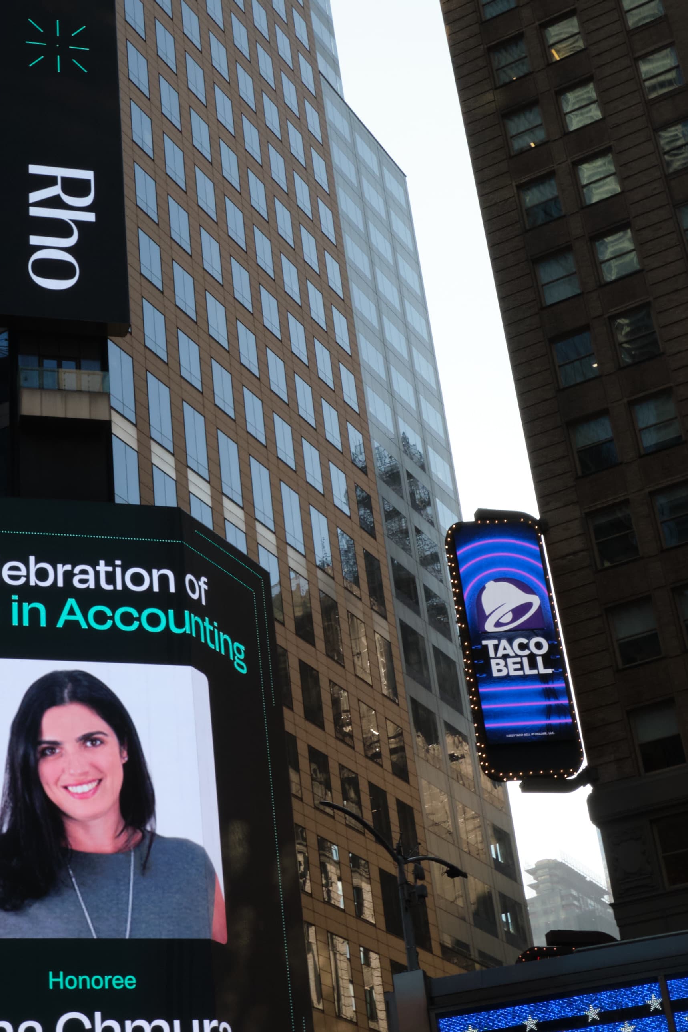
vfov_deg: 34.4
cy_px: 435
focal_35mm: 58
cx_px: 211
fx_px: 1663
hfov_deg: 23.2
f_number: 10
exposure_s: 1/250
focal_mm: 16
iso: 200
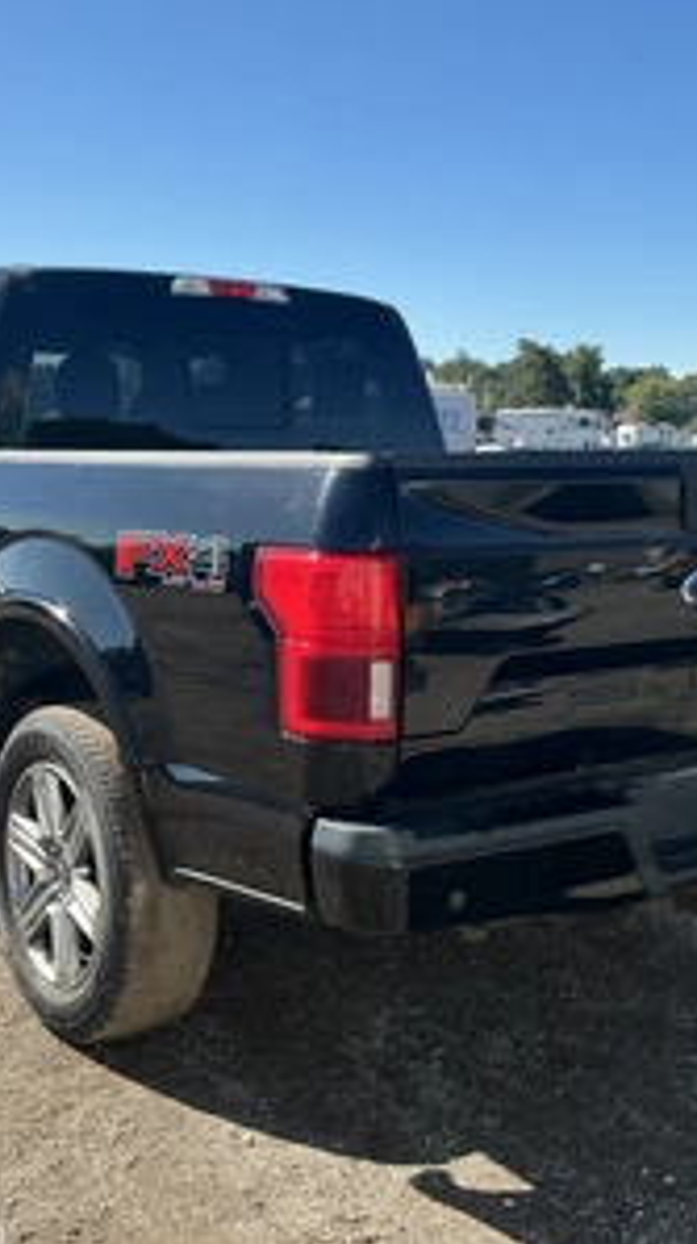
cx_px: 342
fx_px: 1351
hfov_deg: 28.9
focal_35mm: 41
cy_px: 622
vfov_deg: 49.4
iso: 25
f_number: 1.8
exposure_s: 1/1121
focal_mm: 3
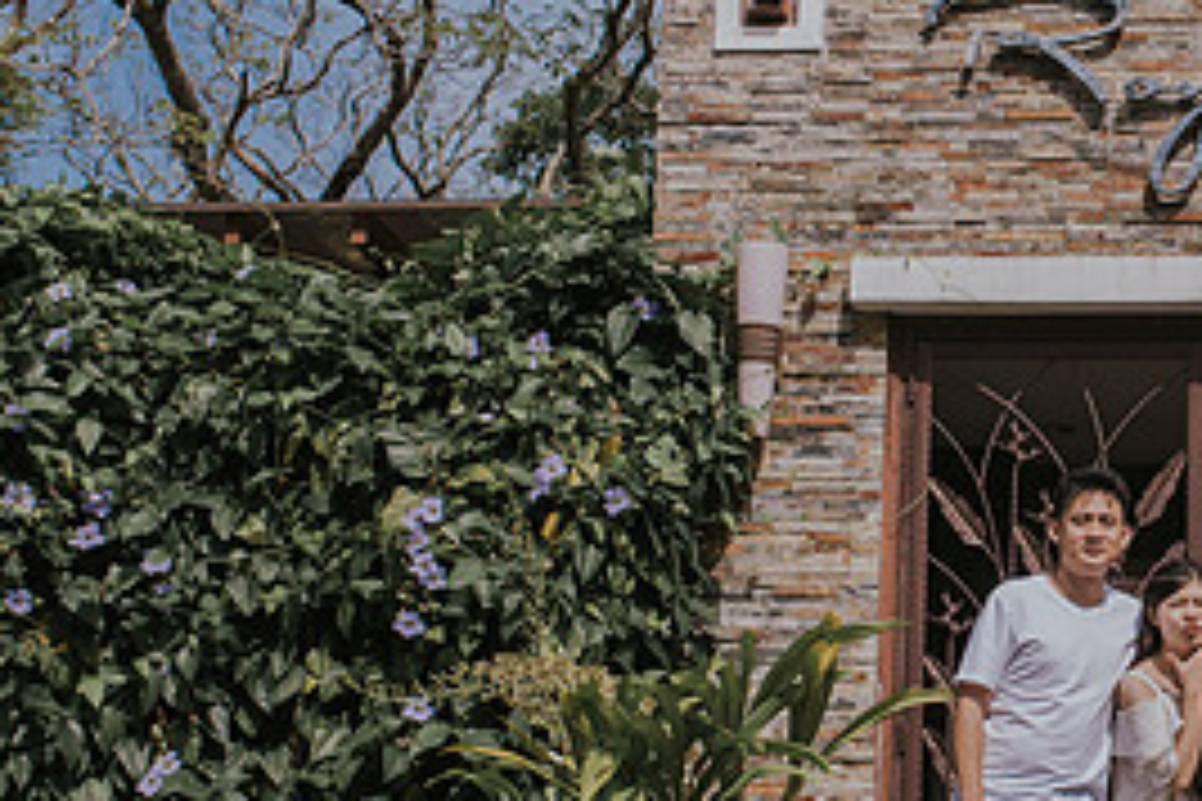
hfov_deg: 23.5
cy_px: 416
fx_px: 2771
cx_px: 1198
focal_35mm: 83
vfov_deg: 16.5
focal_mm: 35
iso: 400
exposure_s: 1/4000
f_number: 5
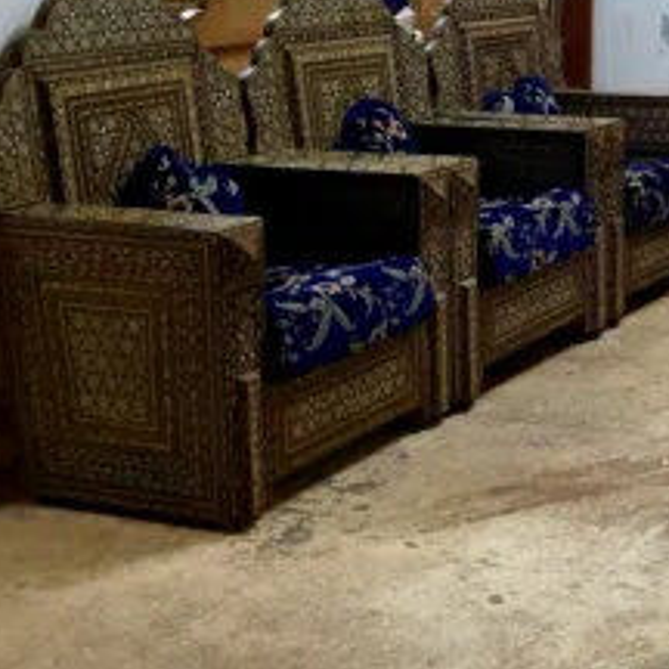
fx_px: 1487
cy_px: 77
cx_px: 842
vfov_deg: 24.7
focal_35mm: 68
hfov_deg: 22.9
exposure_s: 1/37
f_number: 1.5
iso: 250
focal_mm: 4.3
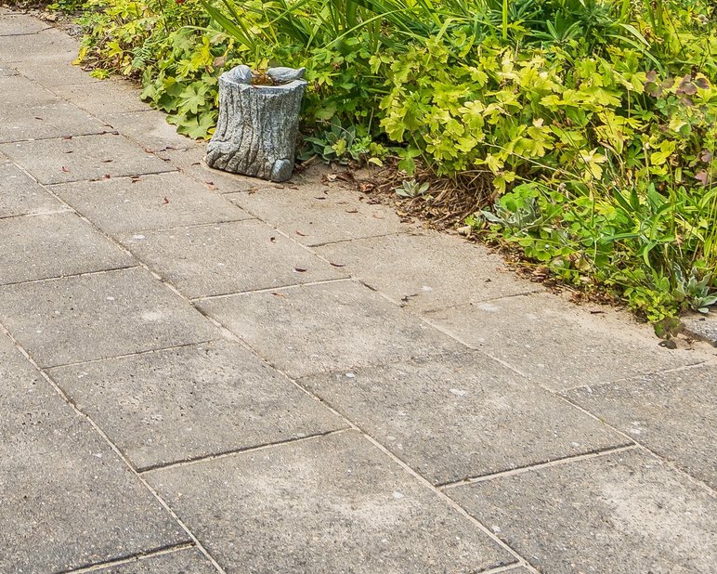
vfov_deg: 21.0
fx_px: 1316
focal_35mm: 62
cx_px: 72
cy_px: -279
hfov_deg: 29.2
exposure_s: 1/160
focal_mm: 17
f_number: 4
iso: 64
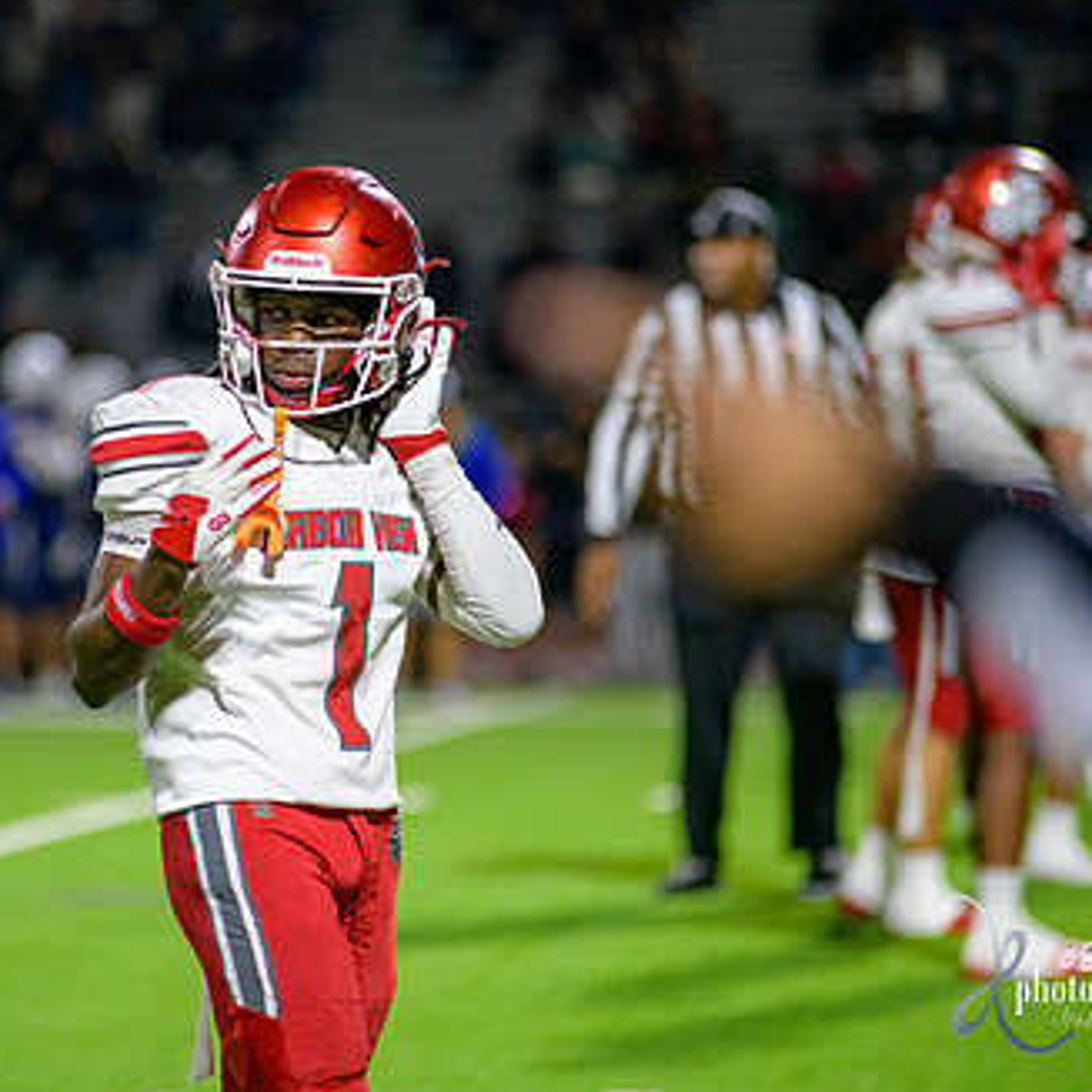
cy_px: 493
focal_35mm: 302
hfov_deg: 5.8
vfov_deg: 5.8
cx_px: 324
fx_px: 10778
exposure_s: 1/320
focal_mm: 200
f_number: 2.8
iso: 2000
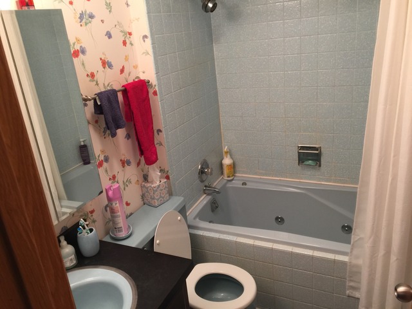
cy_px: 154
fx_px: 345
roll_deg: +6.5
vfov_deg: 48.2
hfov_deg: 61.7
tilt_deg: -21.2
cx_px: 206
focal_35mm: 29
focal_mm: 4.15
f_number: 2.2
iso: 50
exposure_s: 1/15
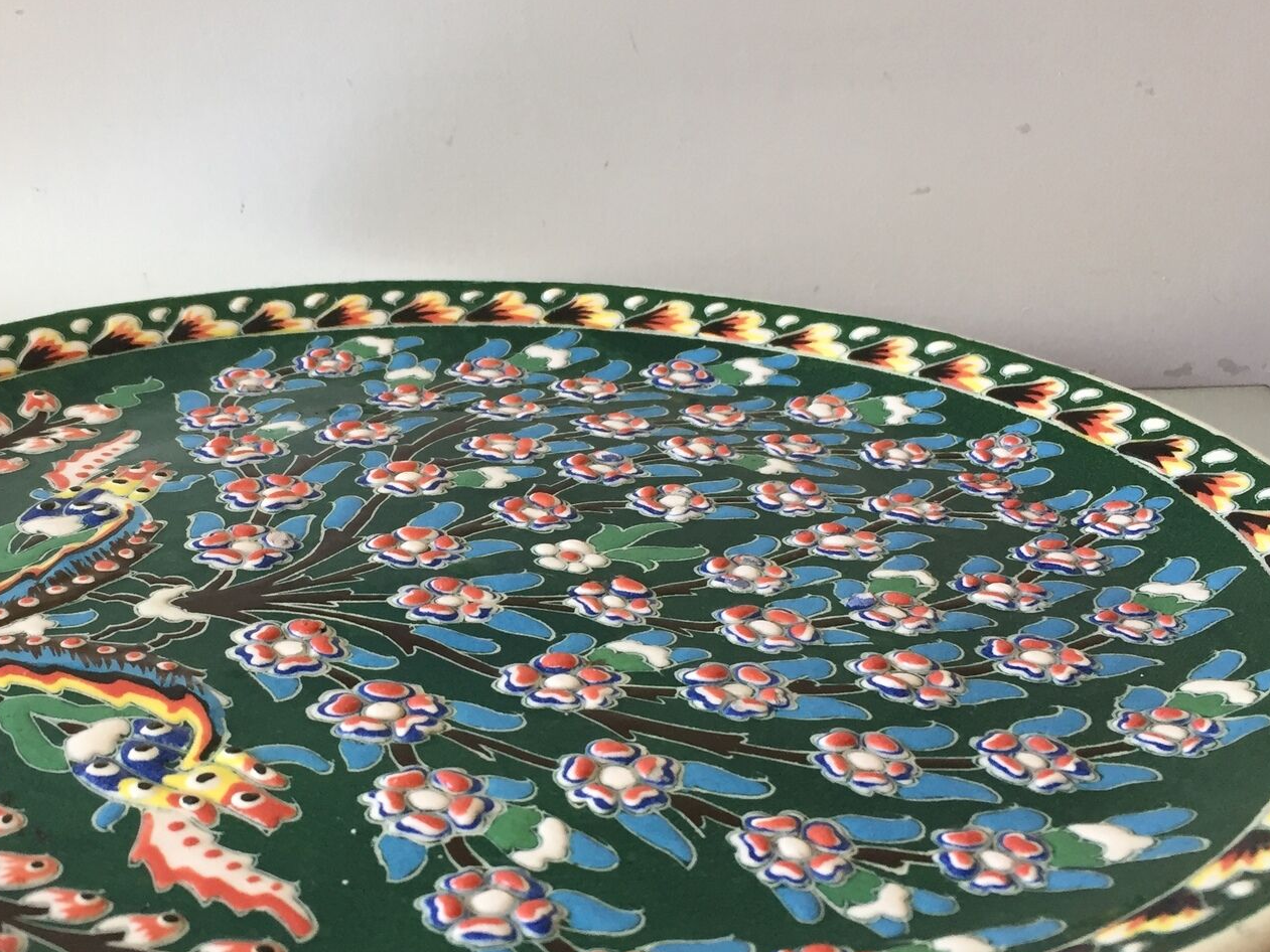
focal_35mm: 46
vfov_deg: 31.5
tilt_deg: -23.1
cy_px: 491
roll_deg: -0.6
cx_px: 449
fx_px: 1688
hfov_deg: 40.8
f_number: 2.2
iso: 40
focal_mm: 4.15
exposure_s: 1/33
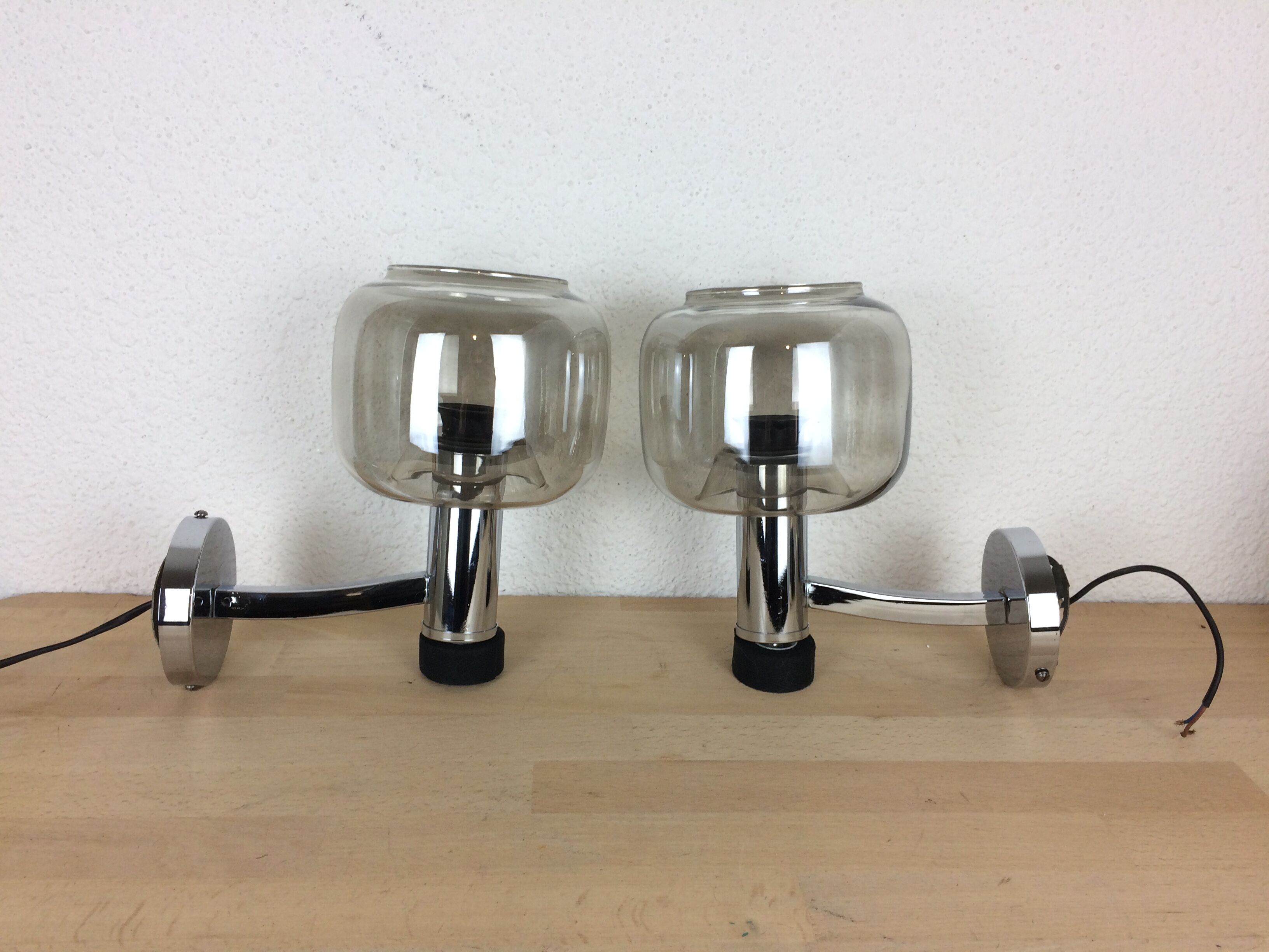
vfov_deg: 48.2
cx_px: 634
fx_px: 1063
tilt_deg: -17.6
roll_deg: -1.7
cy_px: 476
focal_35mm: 29
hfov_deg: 61.7
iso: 64
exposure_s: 1/100
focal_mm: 4.15
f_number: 2.2
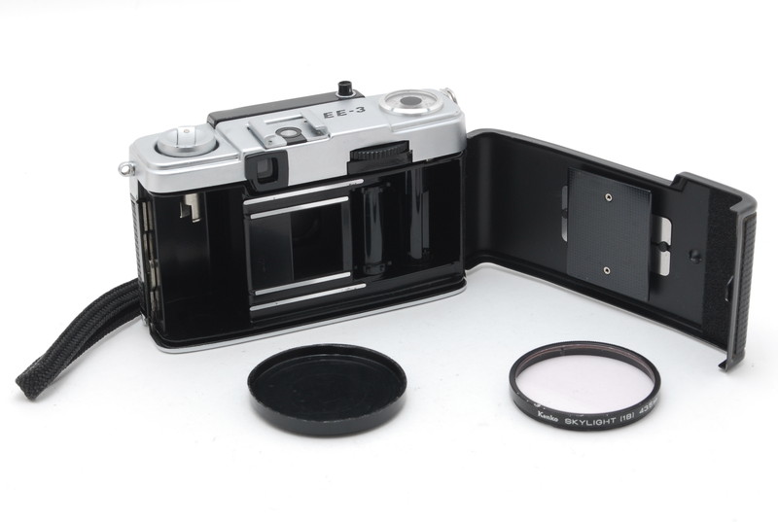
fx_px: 1787
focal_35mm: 82
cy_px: 261
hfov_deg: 24.6
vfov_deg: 16.6
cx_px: 389
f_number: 16
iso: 250
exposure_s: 1/100
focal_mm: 55
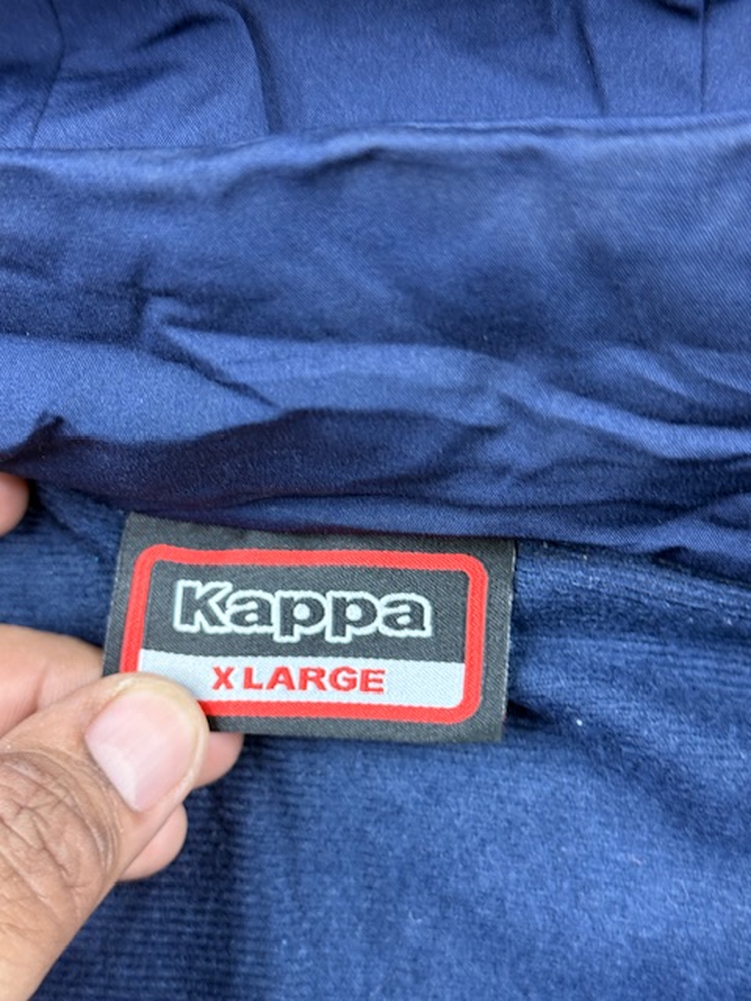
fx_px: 1388
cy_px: 500
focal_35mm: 48
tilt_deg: -61.1
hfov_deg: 30.3
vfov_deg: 39.7
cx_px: 376
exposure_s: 1/50
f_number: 1.78
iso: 160
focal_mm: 6.76
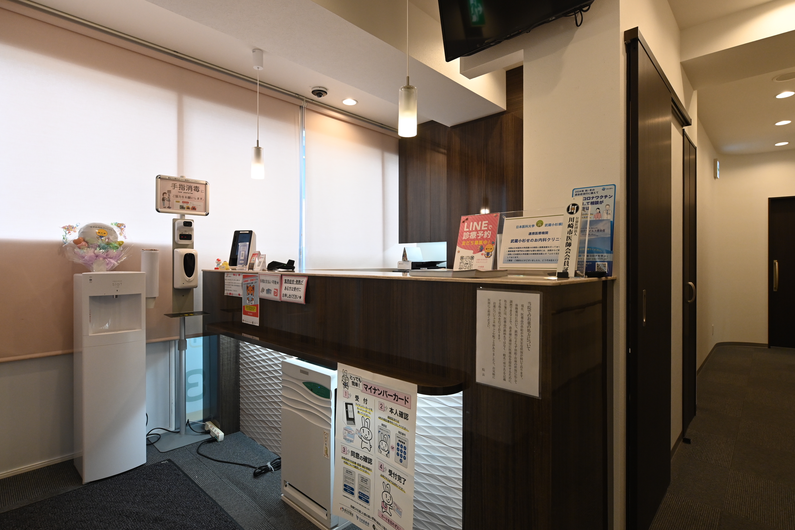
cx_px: 398
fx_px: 397
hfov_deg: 90.0
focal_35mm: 18
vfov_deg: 67.4
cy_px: 265
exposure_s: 1/100
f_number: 7.1
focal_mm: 18
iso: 1600
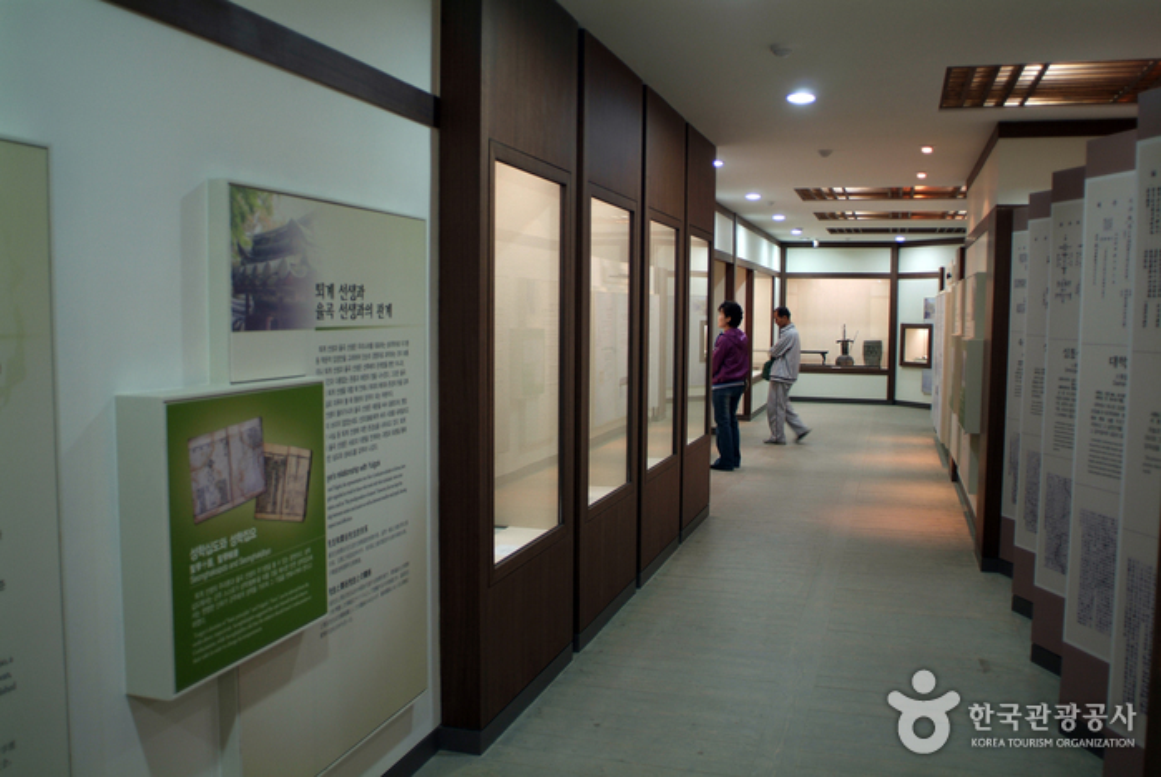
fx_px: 969
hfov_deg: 61.9
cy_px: 388
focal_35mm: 30
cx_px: 580
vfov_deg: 43.7
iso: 200
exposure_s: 1/15
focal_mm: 20
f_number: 2.8
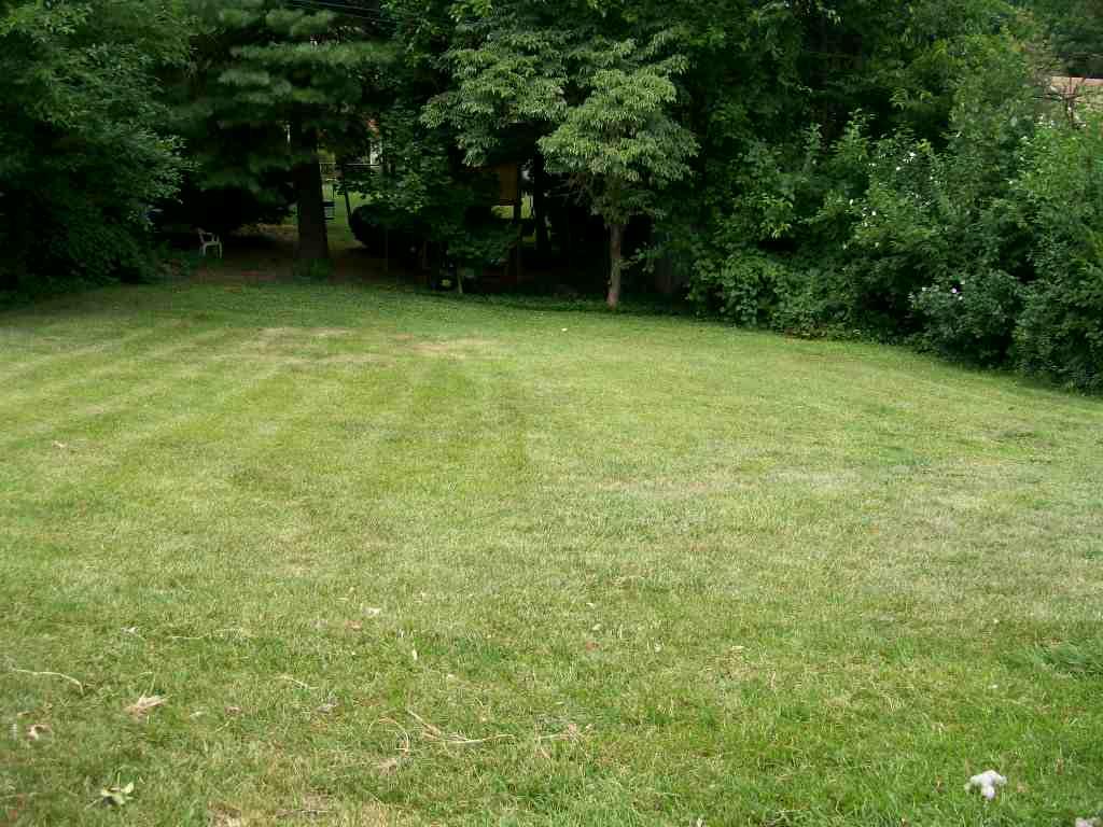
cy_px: 414
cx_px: 552
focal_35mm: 36
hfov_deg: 51.4
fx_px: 1147
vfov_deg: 39.7
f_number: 2.7
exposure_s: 1/127
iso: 80
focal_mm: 6
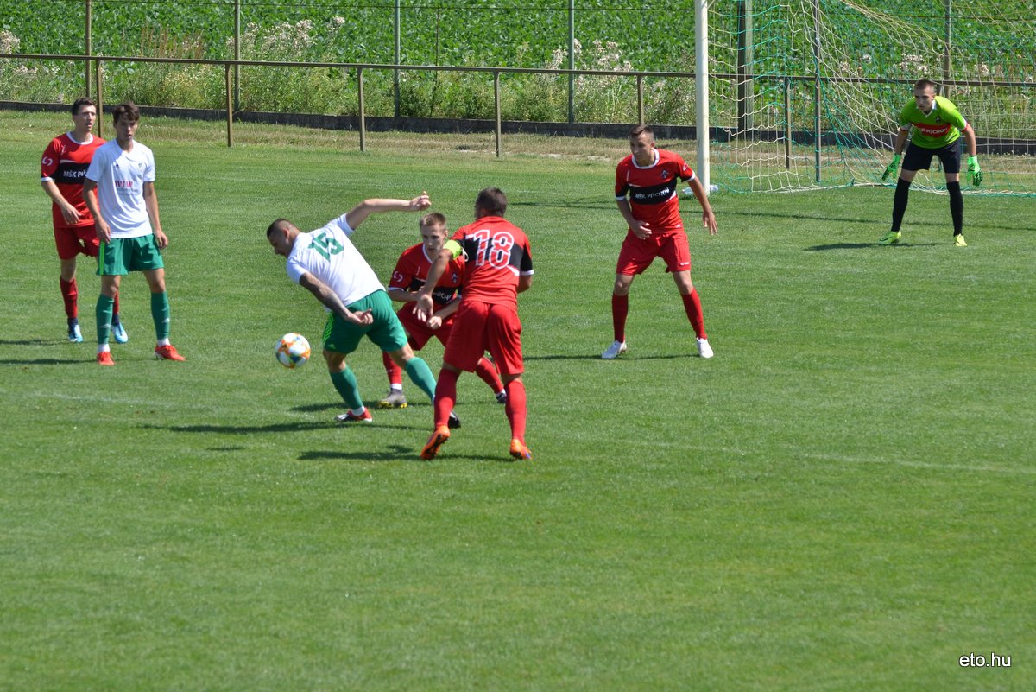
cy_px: 346
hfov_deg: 9.5
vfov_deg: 6.3
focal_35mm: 218
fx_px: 6261
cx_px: 518
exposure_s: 1/1600
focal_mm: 145
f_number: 4.8
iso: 200
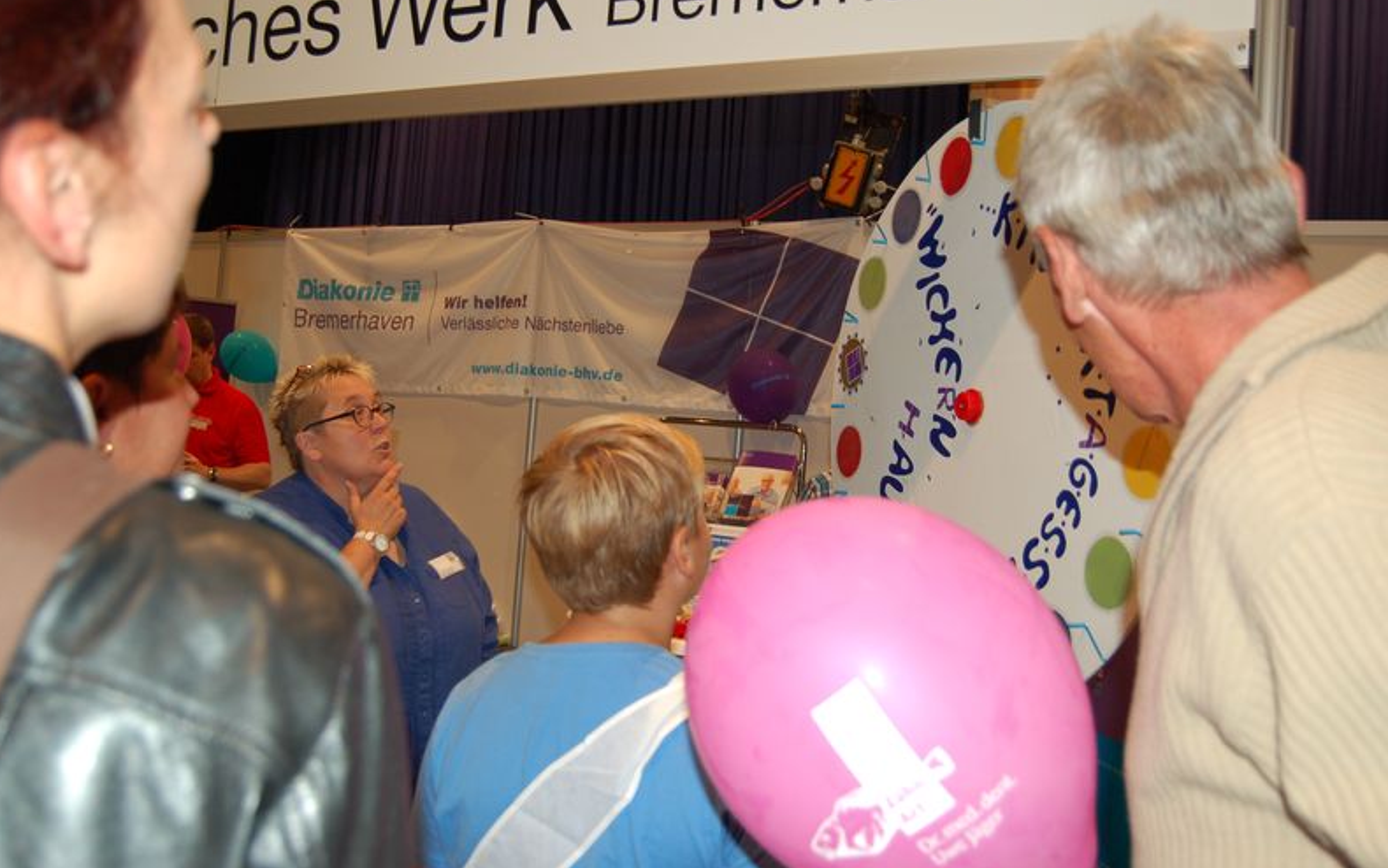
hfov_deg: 56.7
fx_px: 1286
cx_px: 690
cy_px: 410
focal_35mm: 34
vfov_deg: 37.3
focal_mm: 22
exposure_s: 1/60
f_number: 3.8
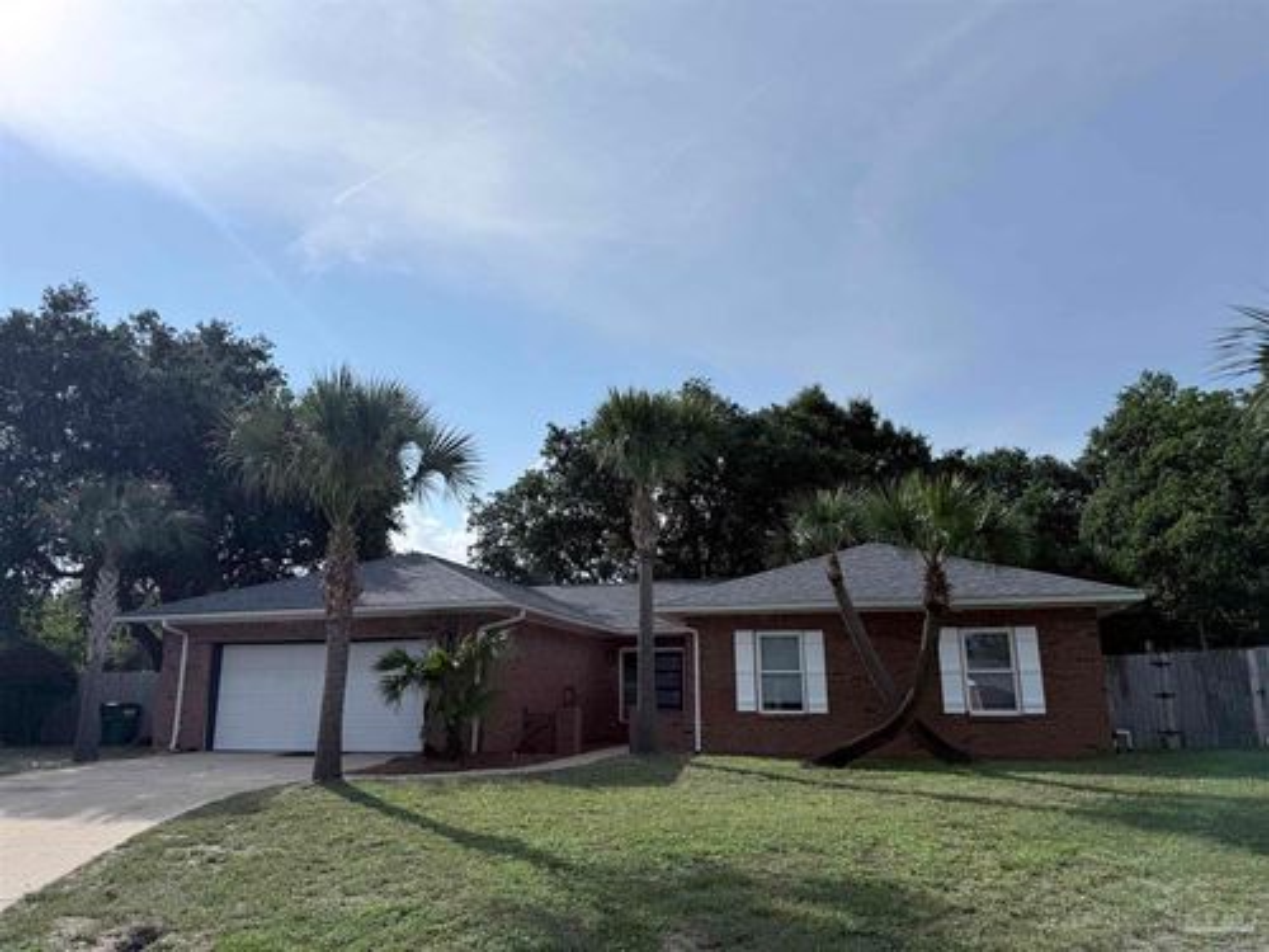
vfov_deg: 56.8
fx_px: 880
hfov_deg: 71.6
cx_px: 634
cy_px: 476
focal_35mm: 24
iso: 80
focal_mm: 6.76
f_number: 1.78
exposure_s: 1/11905
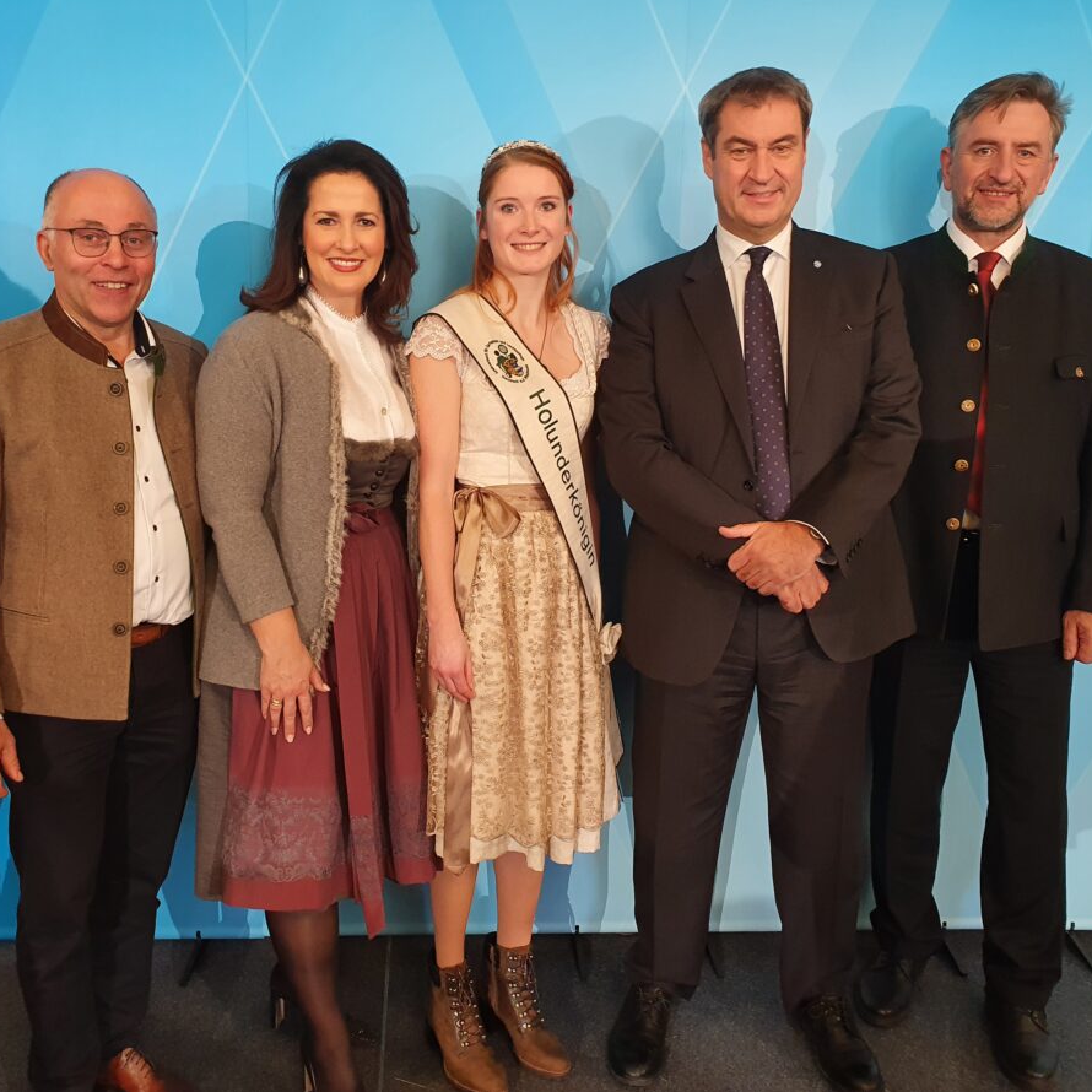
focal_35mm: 31
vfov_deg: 52.5
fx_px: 1106
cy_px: 542
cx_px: 508
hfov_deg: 52.5
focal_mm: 4.32
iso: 200
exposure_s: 1/50
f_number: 2.4
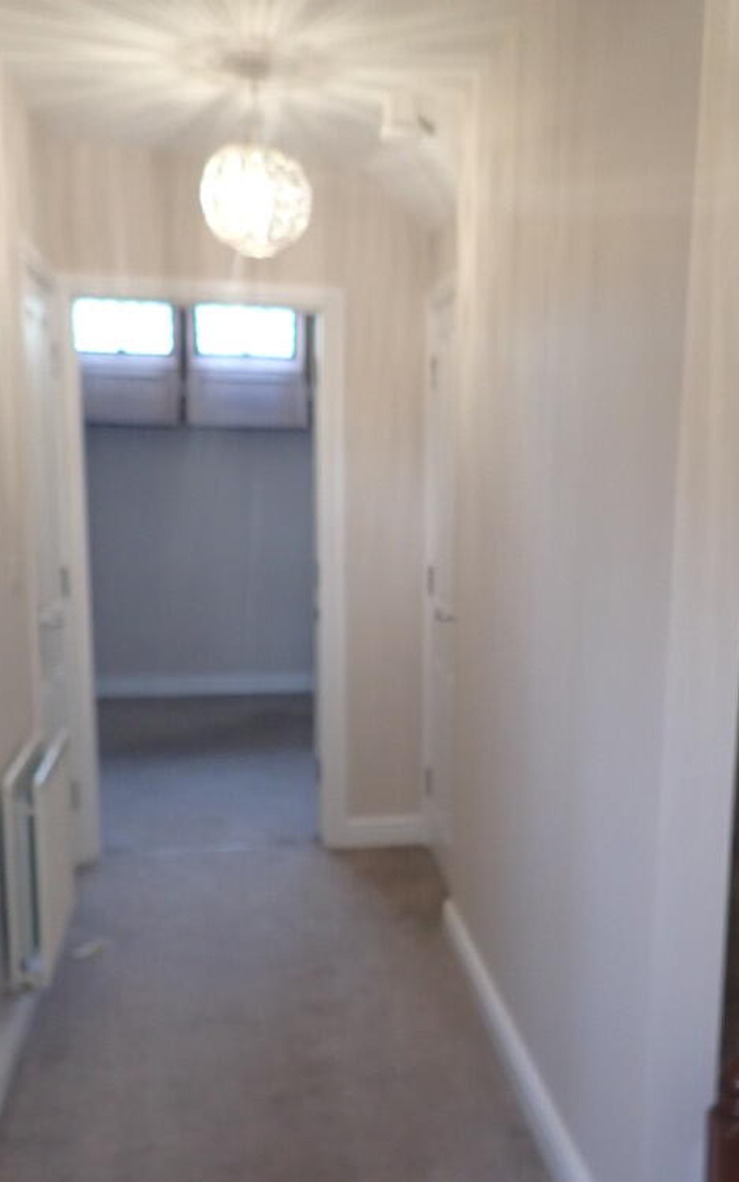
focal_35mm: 36
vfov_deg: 53.7
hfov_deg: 35.0
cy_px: 690
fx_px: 1161
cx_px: 491
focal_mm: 4.5
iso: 320
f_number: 2
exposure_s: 1/30
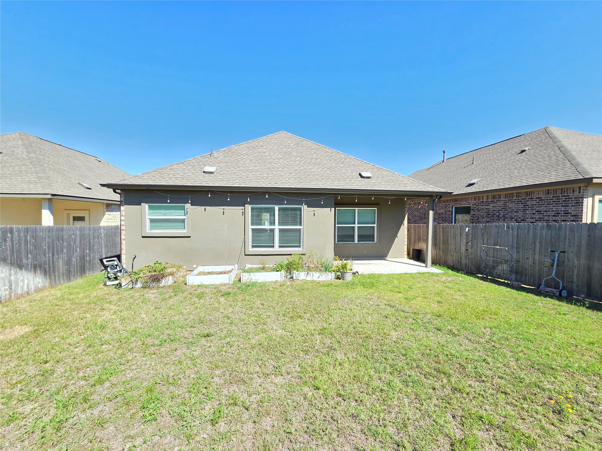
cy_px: 226
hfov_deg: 106.2
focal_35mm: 13
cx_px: 301
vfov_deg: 89.9
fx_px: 226
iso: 125
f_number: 2.2
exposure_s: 1/2000
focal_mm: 2.2
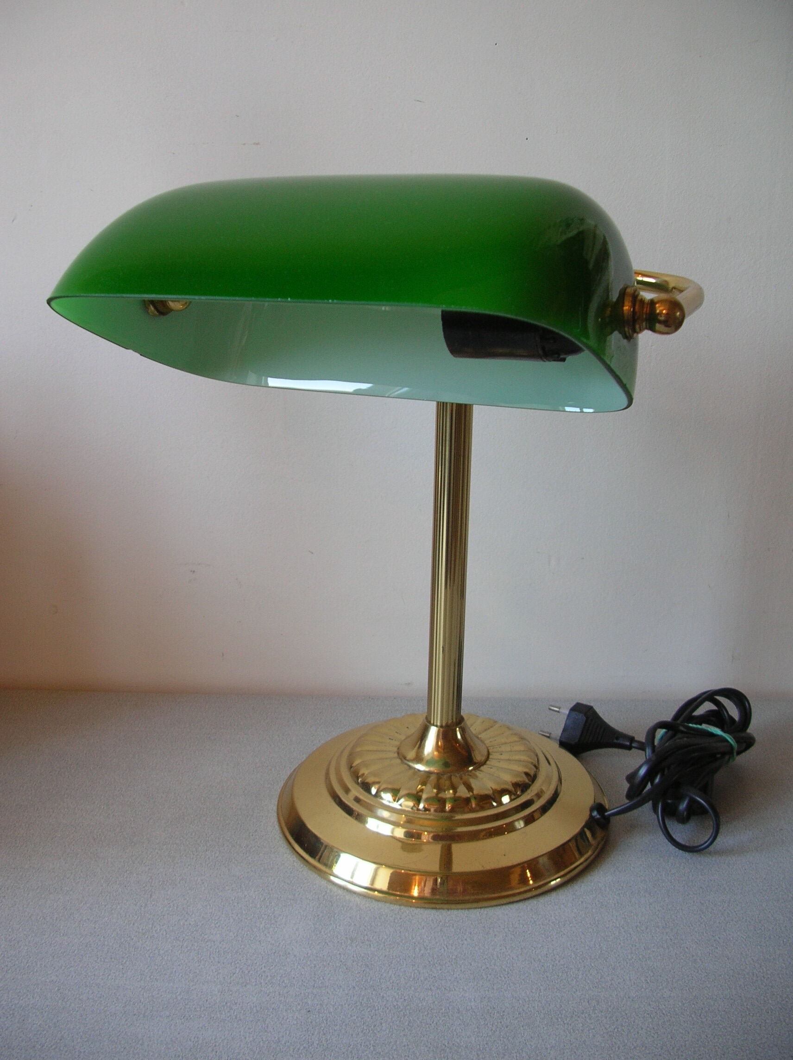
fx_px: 1071
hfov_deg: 40.6
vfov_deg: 52.7
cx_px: 396
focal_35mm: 35
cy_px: 530
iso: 50
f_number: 2.8
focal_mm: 5.8
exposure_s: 1/15
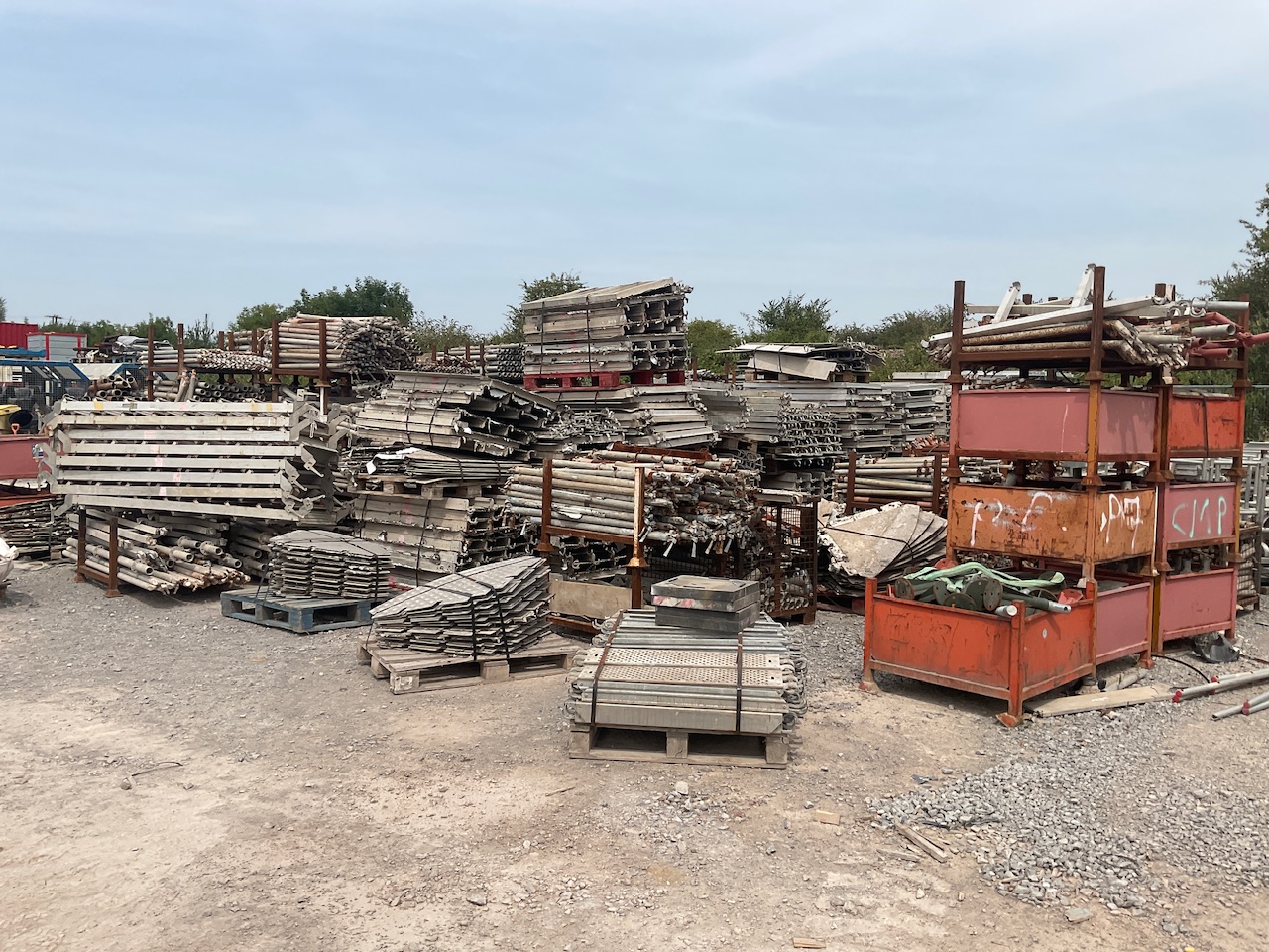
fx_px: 1063
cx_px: 634
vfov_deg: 48.2
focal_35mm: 29
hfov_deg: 61.7
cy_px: 476
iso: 16
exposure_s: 1/2801
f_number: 1.8
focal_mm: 3
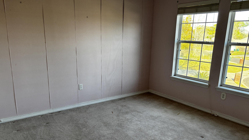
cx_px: 126
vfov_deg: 39.9
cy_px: 86
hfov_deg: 66.1
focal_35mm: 29
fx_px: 191
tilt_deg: -15.0
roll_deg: -2.1
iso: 80
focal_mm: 5.96
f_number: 1.6
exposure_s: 1/121
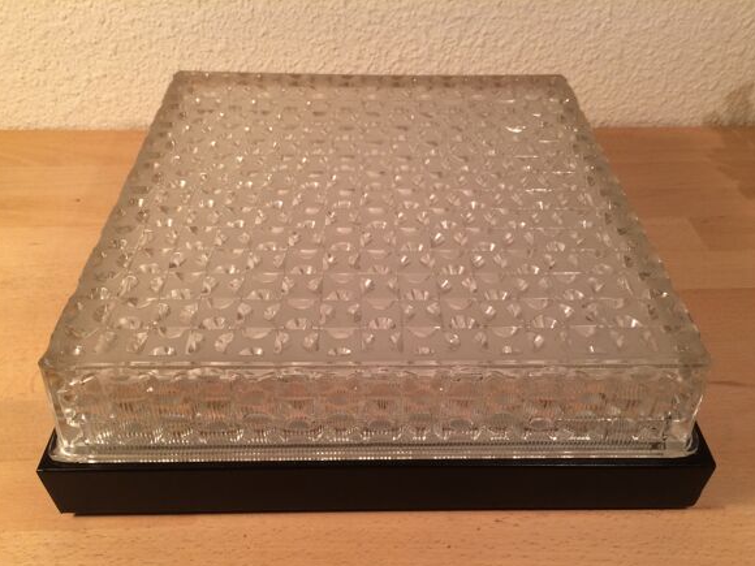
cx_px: 383
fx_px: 654
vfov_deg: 46.8
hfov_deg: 60.0
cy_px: 290
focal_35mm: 30
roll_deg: -3.7
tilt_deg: -40.3
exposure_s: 1/33
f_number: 2.2
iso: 64
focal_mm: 4.15
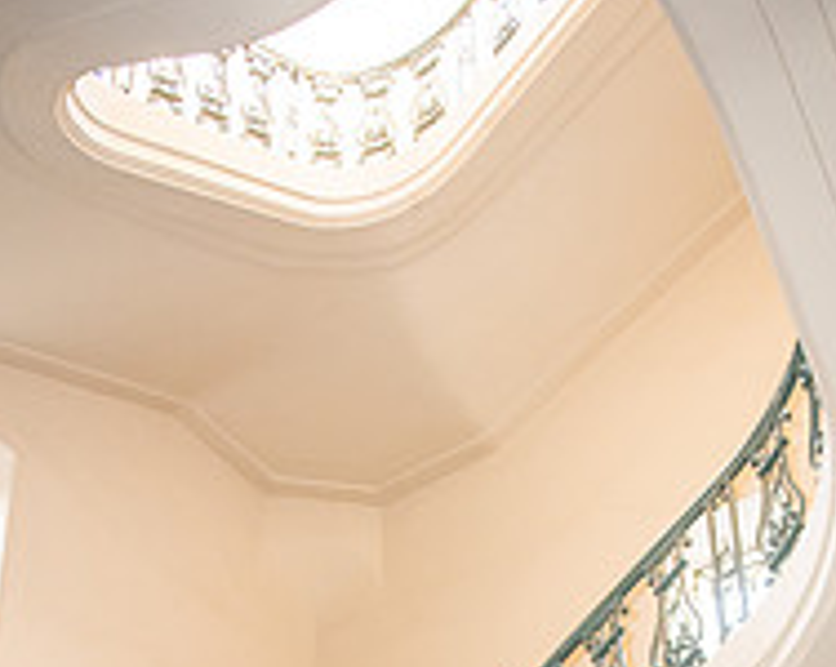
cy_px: 983
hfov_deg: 34.8
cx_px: 414
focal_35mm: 54
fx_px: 1335
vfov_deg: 23.1
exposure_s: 1/160
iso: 1600
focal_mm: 24
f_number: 2.8
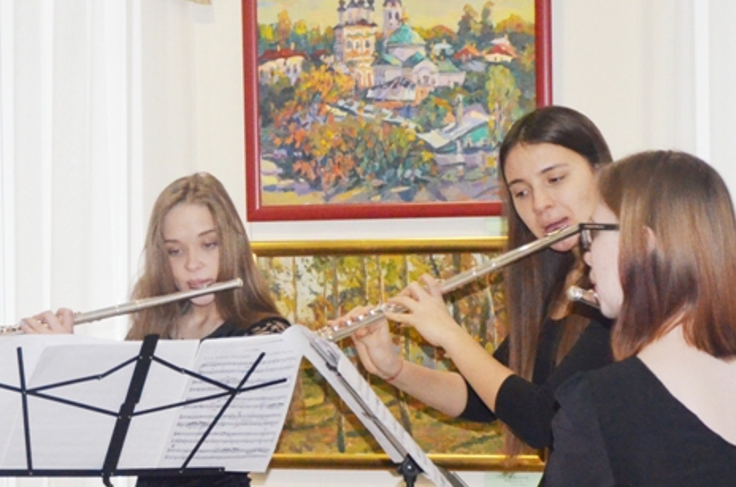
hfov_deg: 19.2
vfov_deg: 12.8
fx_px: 2162
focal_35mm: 106
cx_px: 216
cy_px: 378
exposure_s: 1/60
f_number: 4.2
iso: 3200
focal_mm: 32
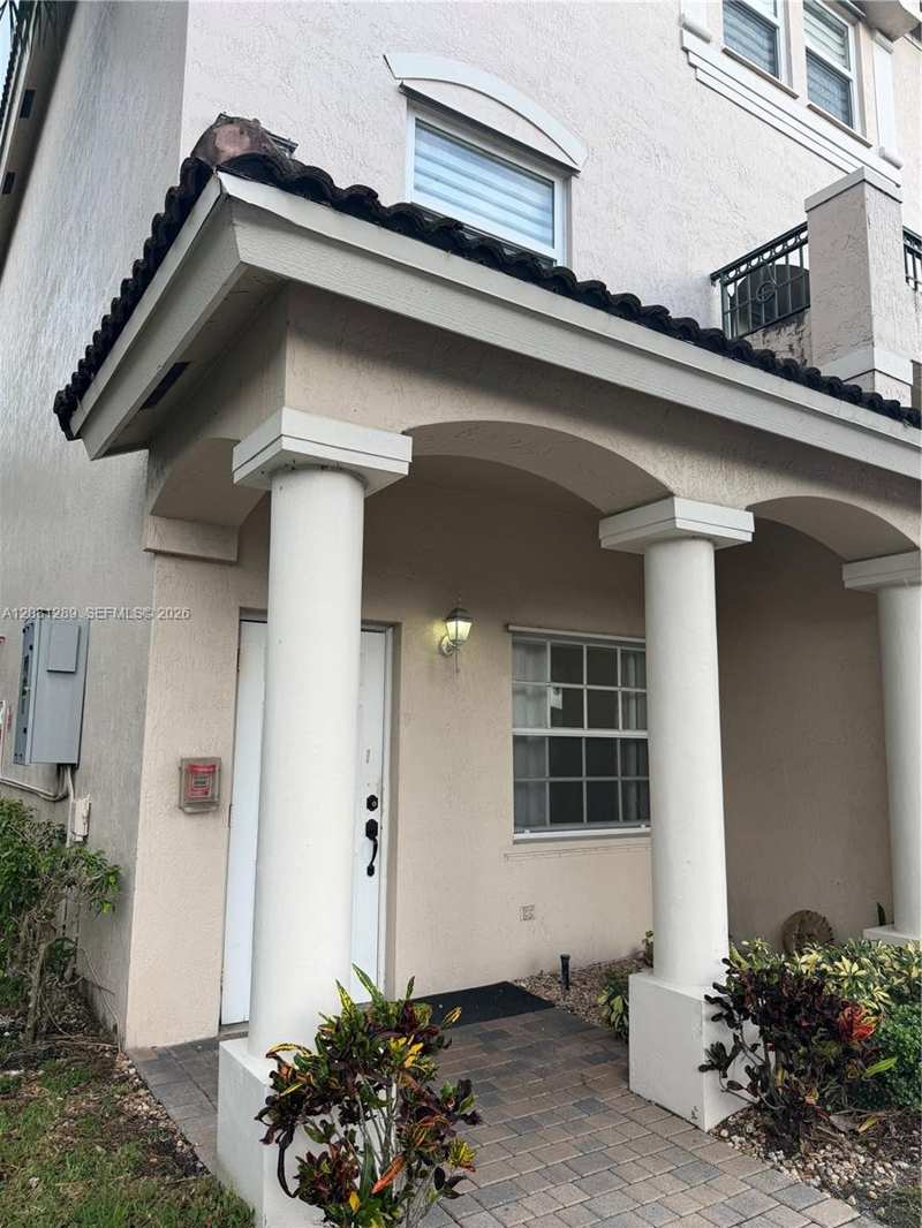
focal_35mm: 24
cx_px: 461
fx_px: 852
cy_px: 614
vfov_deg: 71.6
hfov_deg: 56.8
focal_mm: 6.76
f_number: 1.78
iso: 80
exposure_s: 1/543
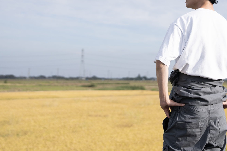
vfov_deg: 19.9
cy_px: 47
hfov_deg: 29.5
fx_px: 429
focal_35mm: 68
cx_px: 151
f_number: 3.2
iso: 320
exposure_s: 1/8000
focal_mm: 45
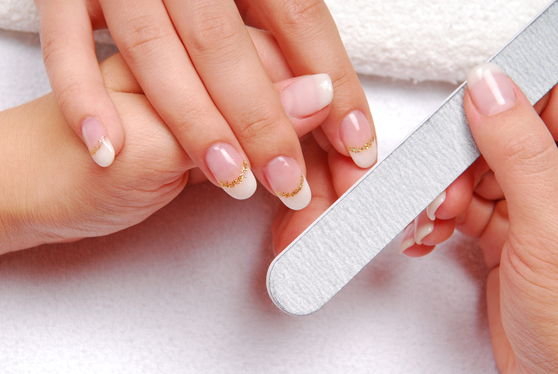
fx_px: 1280
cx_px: 279
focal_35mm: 82
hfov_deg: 24.6
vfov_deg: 16.6
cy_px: 187
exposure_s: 1/250
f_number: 9.5
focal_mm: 55
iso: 100
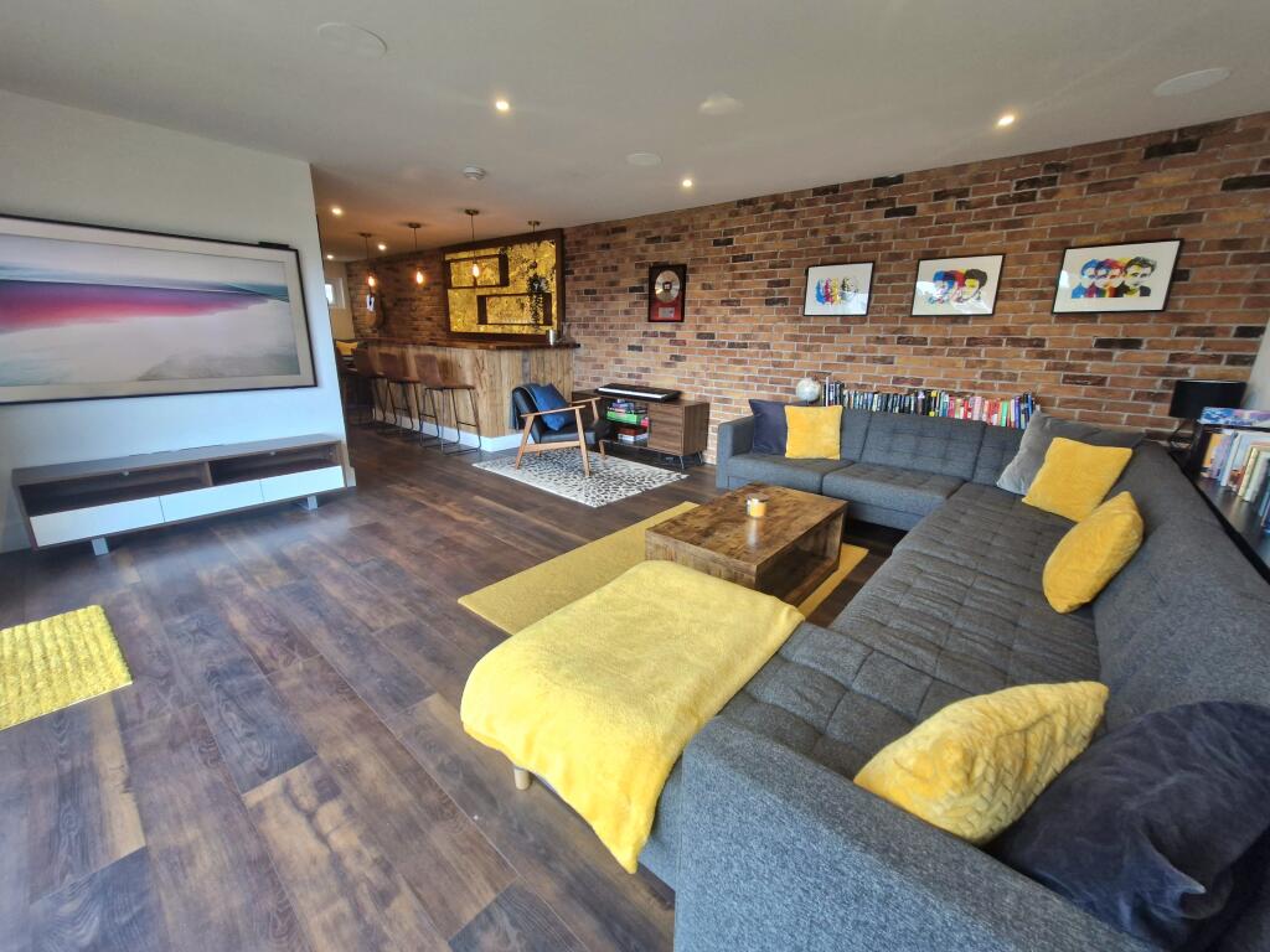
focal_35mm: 13
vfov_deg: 89.9
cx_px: 635
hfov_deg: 106.2
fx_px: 477
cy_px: 476
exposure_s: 1/50
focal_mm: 1.74
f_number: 2.2
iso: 80
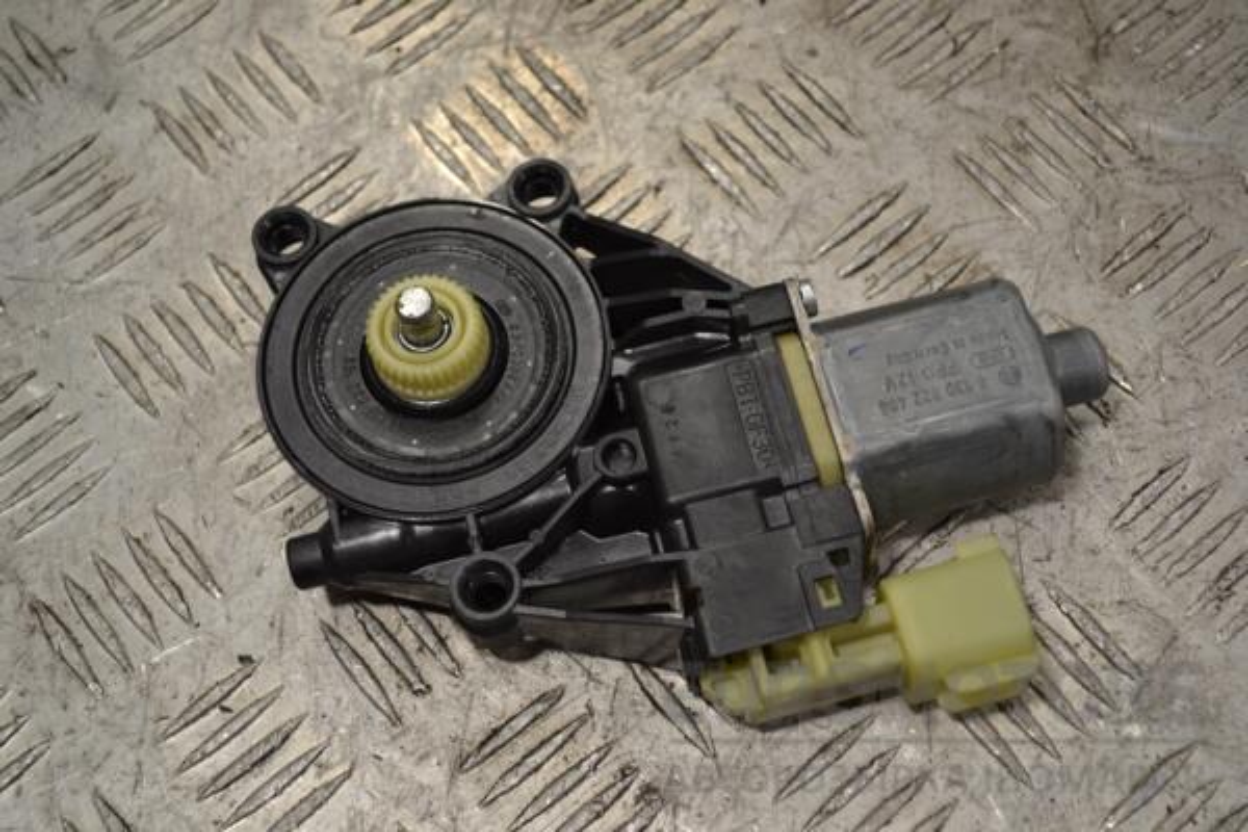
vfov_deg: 26.5
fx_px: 1768
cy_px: 416
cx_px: 624
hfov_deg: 38.9
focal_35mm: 51
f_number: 5
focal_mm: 34
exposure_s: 1/40
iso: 100
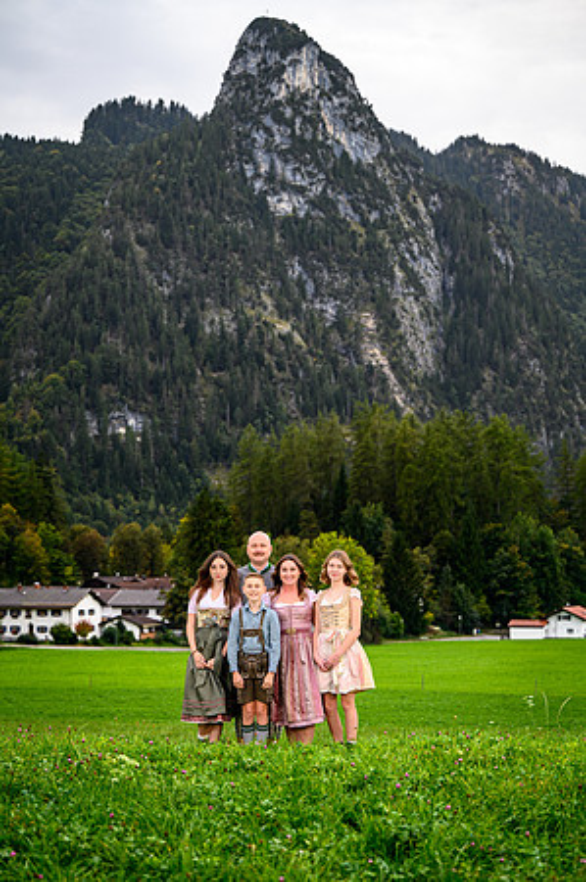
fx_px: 1713
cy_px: 441
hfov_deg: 19.4
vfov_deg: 28.9
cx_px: 293
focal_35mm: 70
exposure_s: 1/160
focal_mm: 70
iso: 200
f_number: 3.5
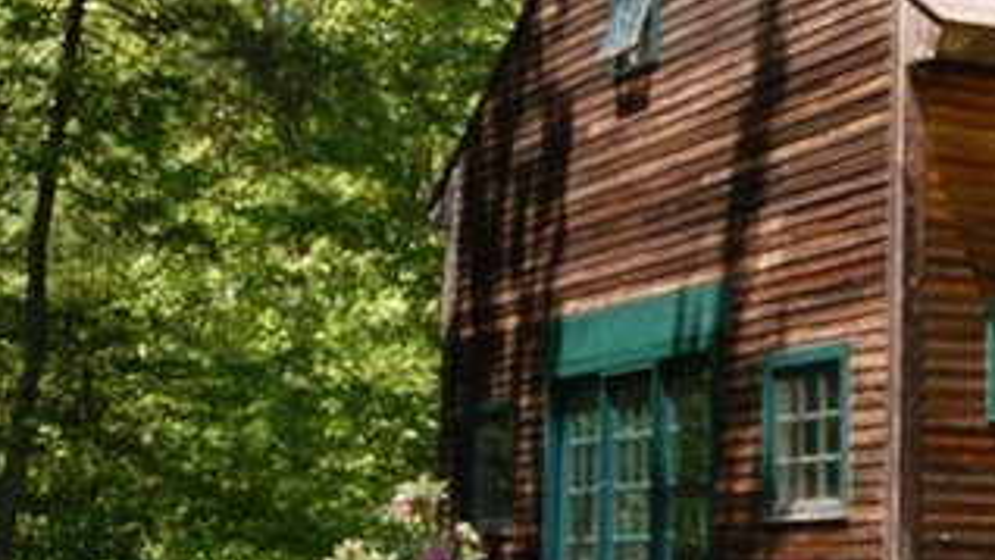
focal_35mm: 91
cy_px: 236
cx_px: 964
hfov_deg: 22.6
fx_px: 2401
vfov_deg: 13.3
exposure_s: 1/200
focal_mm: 18
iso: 200
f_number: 7.1
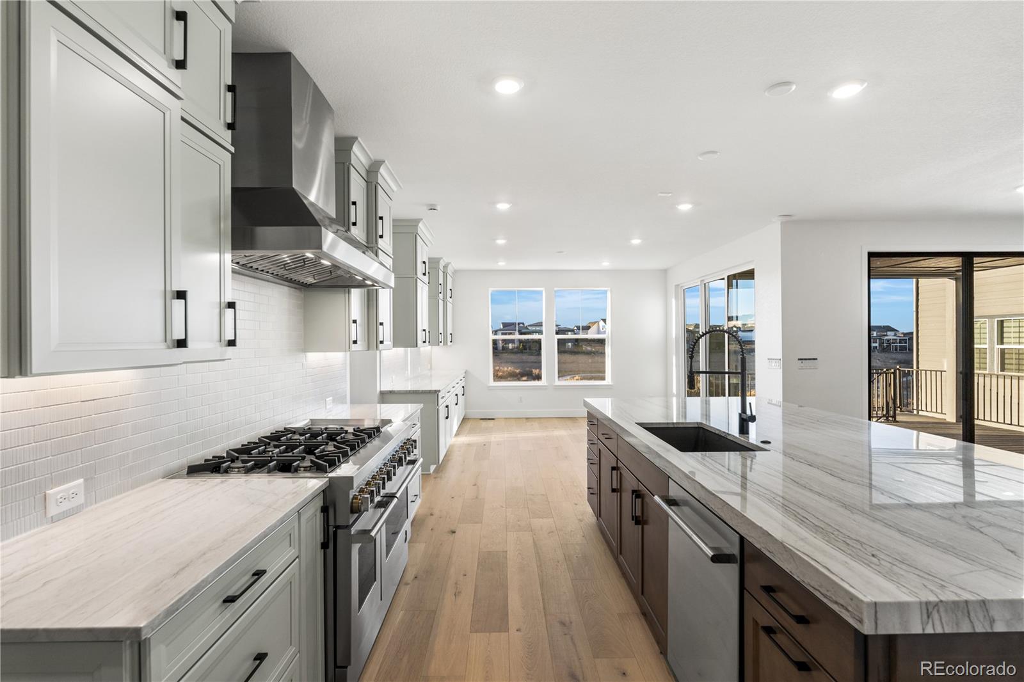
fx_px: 483
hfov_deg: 93.3
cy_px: 341
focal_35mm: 17
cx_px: 512
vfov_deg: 70.4
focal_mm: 17
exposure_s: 1/25
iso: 400
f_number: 8
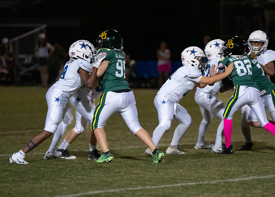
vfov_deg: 5.2
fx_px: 2143
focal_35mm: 274
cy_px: 95
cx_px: 170
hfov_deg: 7.3
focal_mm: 200
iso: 6400
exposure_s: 1/1000
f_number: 2.8
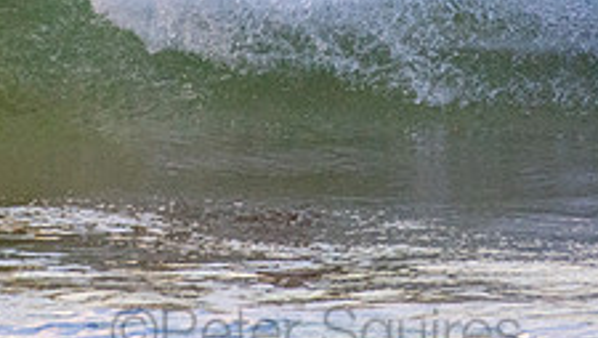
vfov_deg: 0.6
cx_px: 316
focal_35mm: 2023
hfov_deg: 1.1
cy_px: -110
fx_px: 32105
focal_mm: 500
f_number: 5.6
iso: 1400
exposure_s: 1/2000
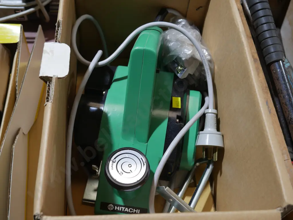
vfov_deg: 34.4
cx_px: 146
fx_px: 356
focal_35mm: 42
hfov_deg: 44.8
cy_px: 110
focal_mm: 21
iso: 400
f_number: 4.6
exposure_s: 1/60
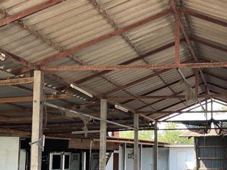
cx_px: 200
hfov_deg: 30.0
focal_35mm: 62
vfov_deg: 23.6
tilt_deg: +5.9
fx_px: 407
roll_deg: +0.1
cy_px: 110
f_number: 1.8
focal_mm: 3
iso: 25
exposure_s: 1/120
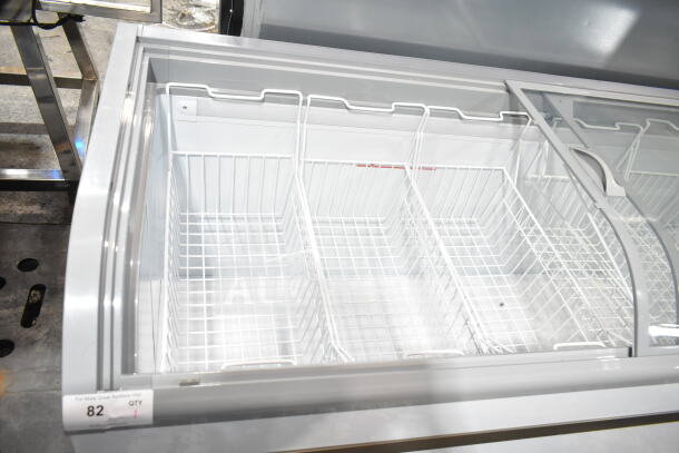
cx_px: 340
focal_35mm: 27
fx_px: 509
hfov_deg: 67.4
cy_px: 226
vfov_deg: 48.0
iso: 1600
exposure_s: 1/125
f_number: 5
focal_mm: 18
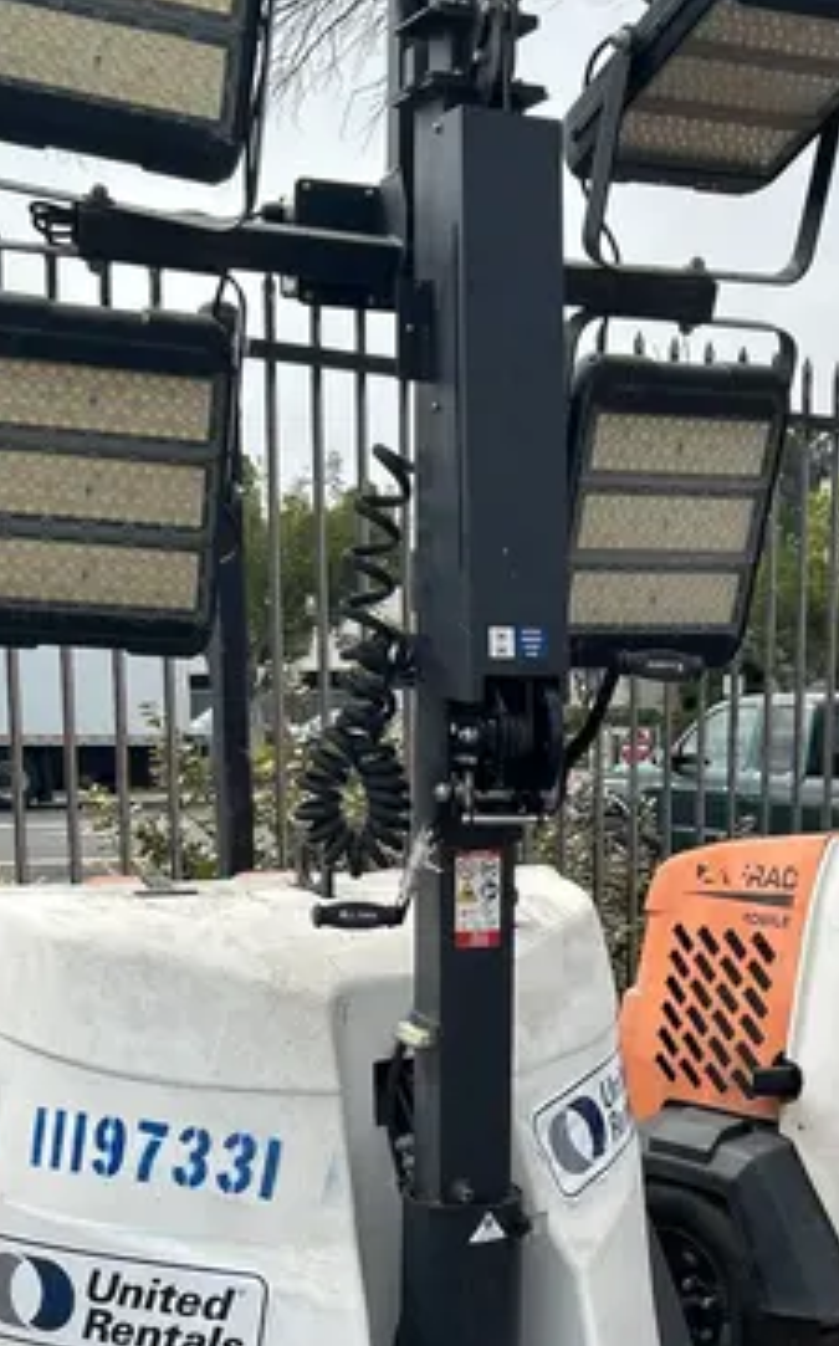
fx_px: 2053
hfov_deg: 22.8
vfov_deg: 35.5
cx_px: 649
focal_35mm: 56
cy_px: 1005
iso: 50
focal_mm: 5.7
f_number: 1.5
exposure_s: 1/3077
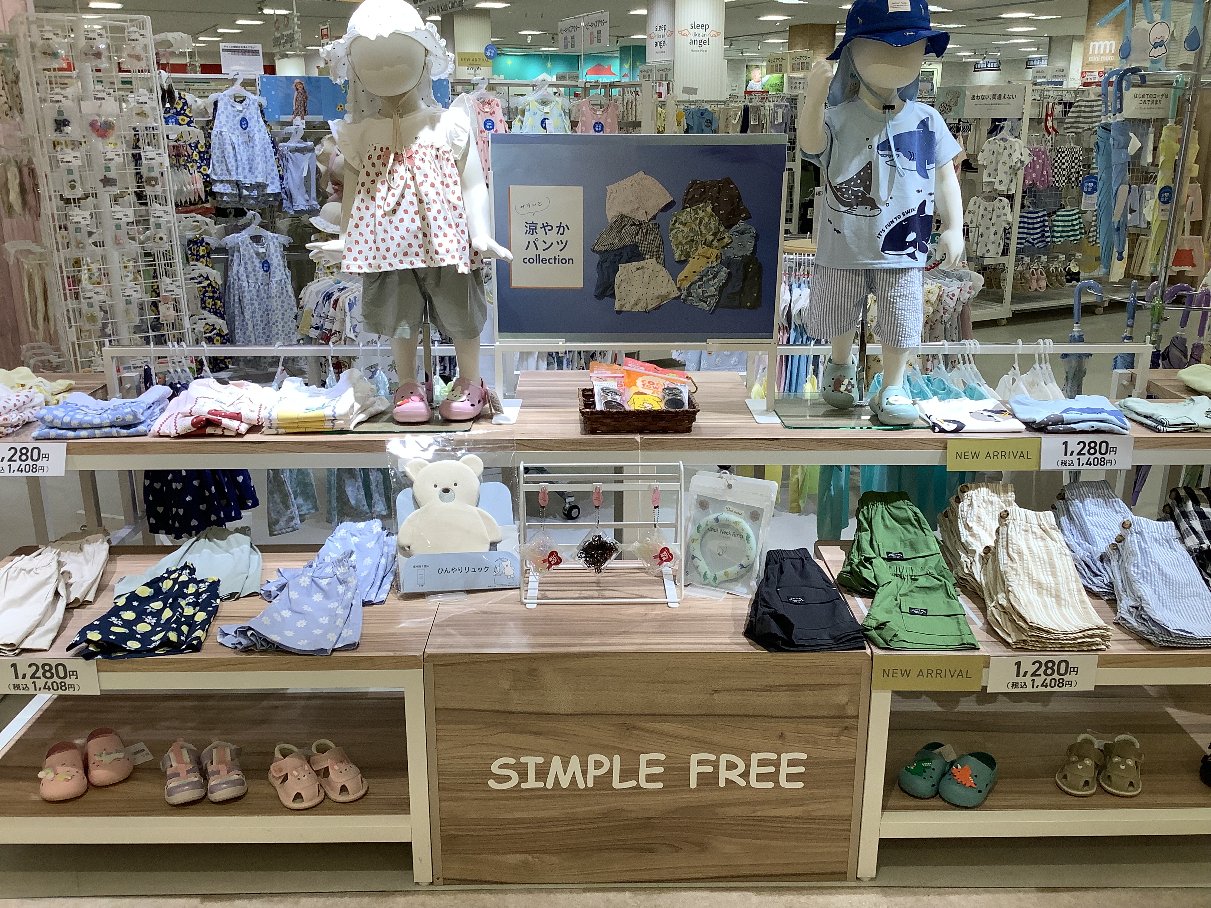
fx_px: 1084
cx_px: 606
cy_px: 454
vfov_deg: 45.4
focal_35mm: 31
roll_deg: +0.6
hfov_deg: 58.4
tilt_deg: -17.9
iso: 40
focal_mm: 3.3
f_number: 2.4
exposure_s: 1/100
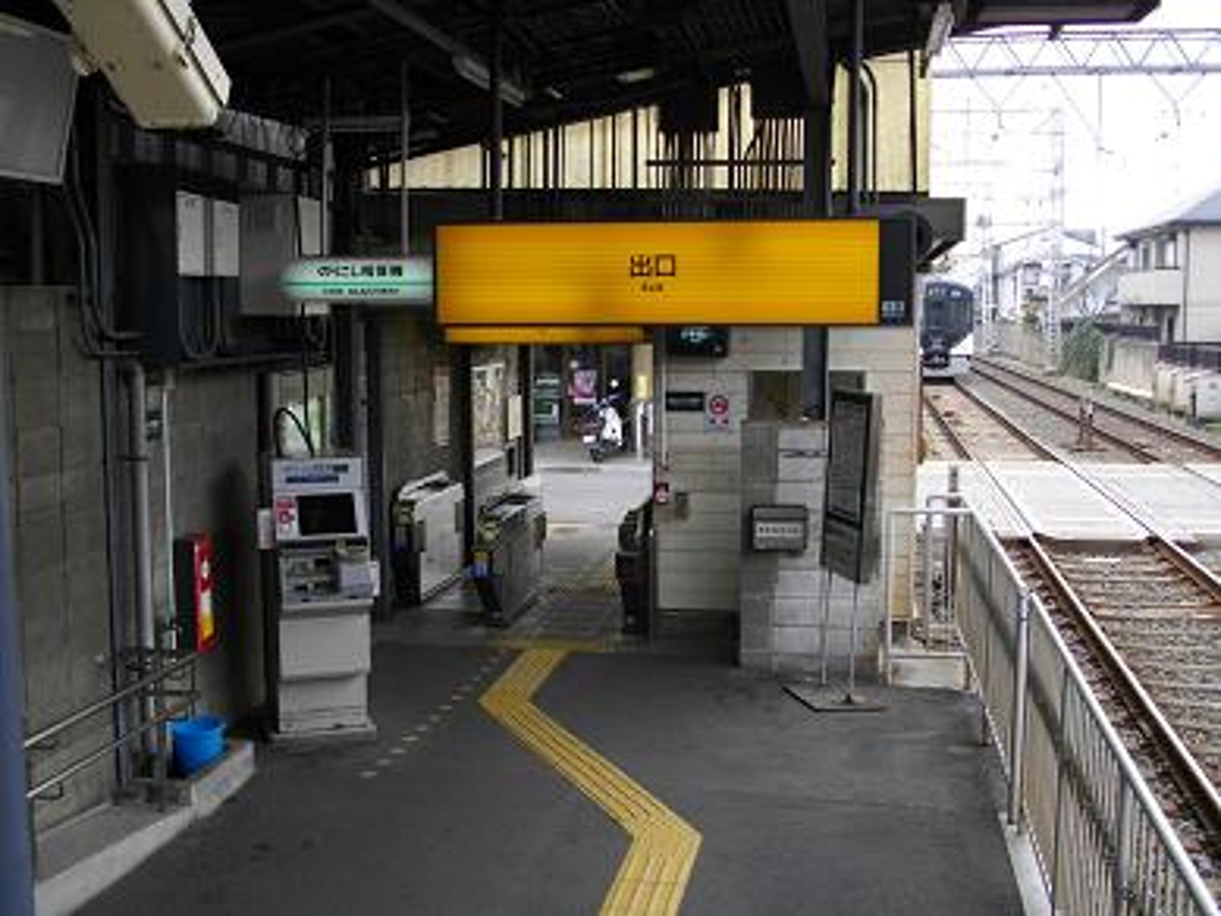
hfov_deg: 46.8
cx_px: 610
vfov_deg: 36.0
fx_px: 1411
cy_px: 458
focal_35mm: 40
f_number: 3.2
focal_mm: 7.1
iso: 100
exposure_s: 1/125
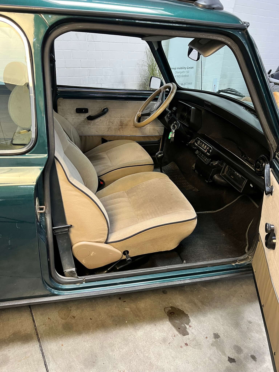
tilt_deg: -27.1
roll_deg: -4.3
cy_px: 186
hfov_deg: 53.1
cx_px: 140
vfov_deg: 67.3
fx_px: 279
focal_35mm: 26
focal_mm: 5.7
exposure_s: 1/50
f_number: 1.5
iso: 250
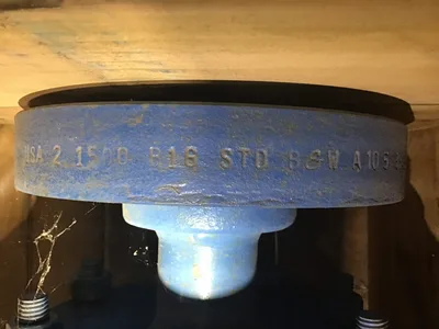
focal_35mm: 31
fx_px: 393
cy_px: 164
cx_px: 220
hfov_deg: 58.4
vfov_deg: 45.4
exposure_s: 1/24
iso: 200
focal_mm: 3.3
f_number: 2.4
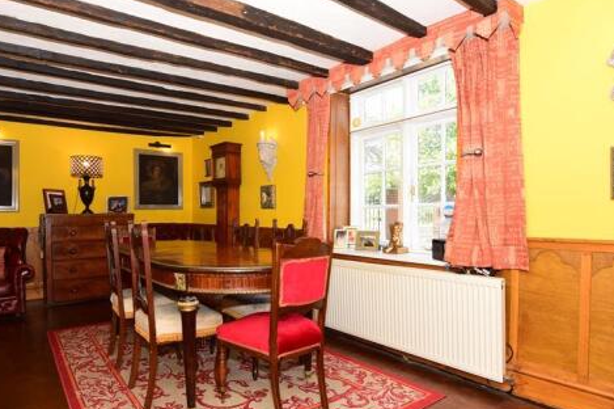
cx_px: 267
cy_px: 220
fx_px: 358
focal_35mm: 21
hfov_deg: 80.8
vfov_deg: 59.4
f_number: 5.6
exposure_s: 1/125
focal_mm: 10
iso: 400
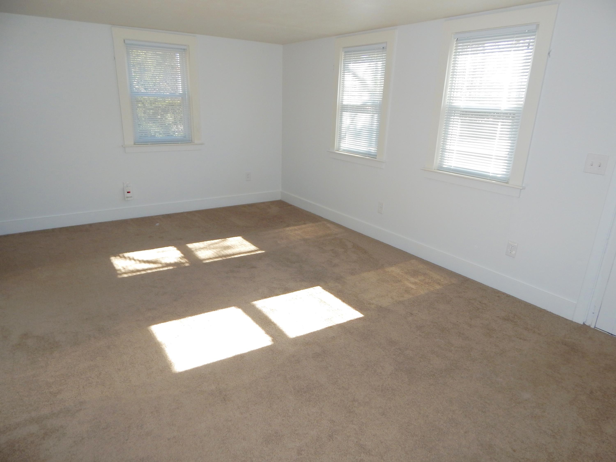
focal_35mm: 22
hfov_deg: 76.4
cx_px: 308
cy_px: 231
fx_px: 391
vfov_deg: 61.1
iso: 125
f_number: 3
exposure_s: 1/125
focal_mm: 4
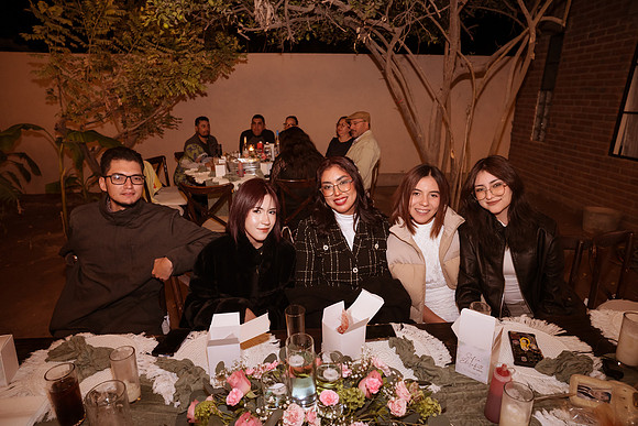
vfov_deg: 62.0
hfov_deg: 84.0
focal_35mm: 20
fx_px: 355
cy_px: 213
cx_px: 319
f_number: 4.5
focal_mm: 20
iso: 1600
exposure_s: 1/30
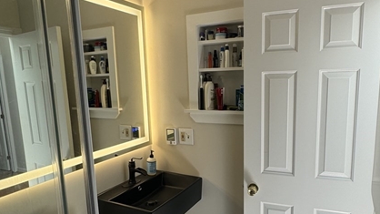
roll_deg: +2.0
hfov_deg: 67.8
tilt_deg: -9.7
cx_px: 206
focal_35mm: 28
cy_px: 125
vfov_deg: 41.3
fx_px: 282
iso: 50
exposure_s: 1/99
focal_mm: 2.22
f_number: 2.2
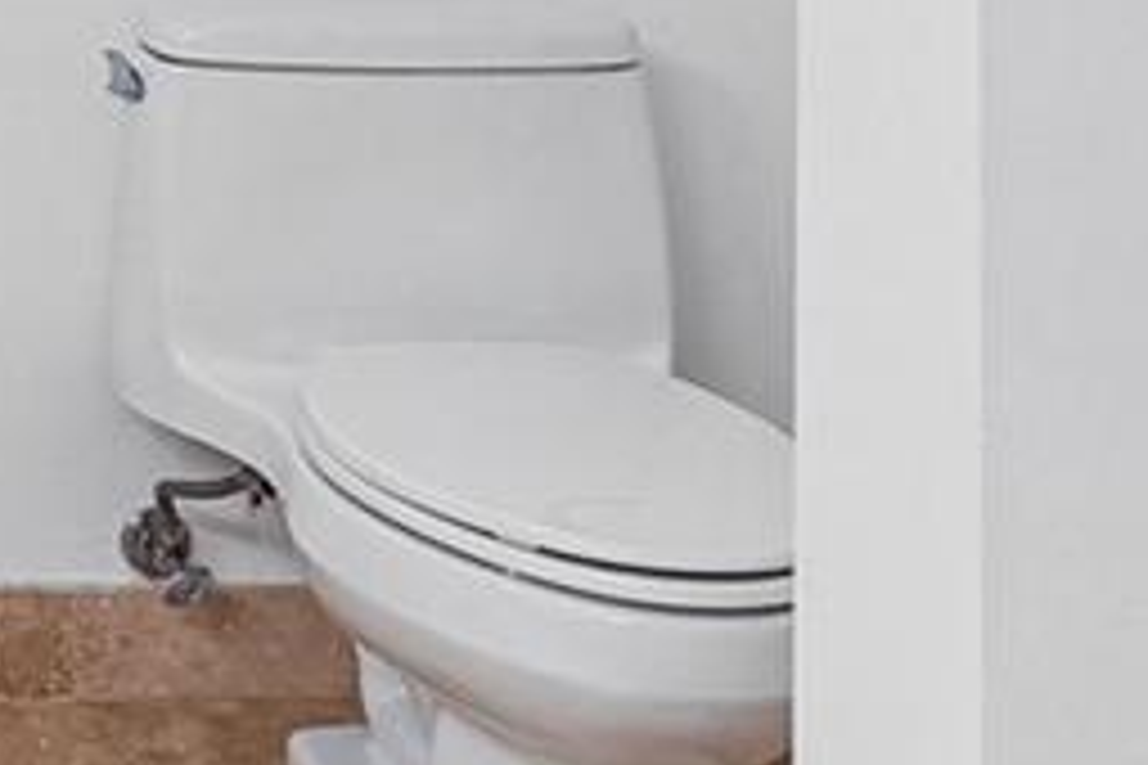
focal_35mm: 88
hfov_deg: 17.6
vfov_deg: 13.7
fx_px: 2806
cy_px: -644
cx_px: -1040
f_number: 4.5
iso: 100
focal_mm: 7
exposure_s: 1/2.5
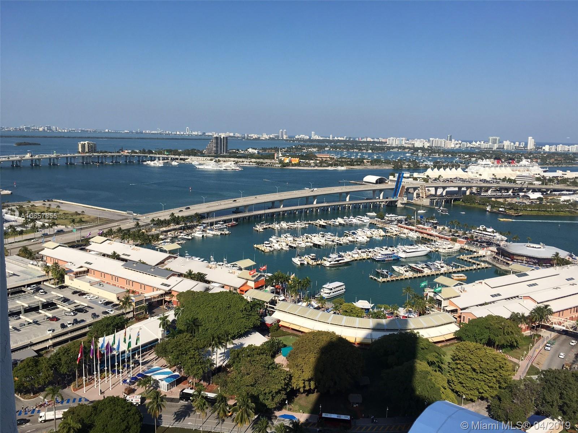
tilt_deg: -8.0
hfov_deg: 61.7
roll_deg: -2.5
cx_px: 289
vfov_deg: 48.2
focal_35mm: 29
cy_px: 216
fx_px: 484
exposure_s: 1/2404
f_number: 2.2
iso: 25
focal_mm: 4.15
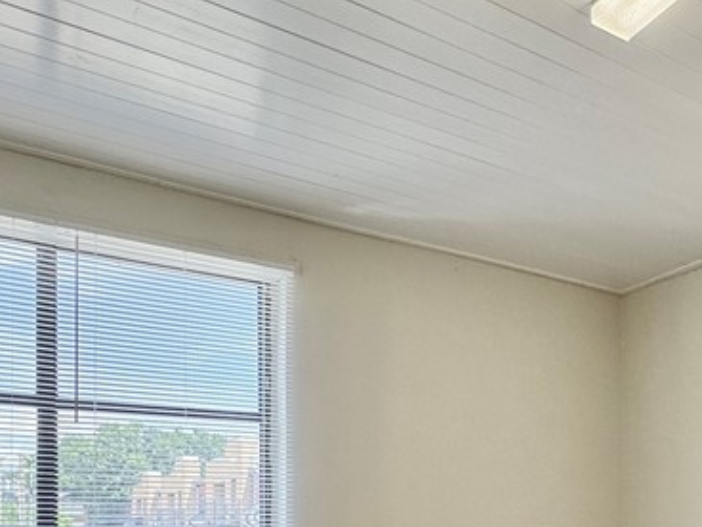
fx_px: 791
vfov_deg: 33.9
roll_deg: +0.5
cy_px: 517
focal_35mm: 39
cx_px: 628
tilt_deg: +0.1
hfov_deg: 43.8
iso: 40
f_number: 2.2
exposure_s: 1/228
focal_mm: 2.22
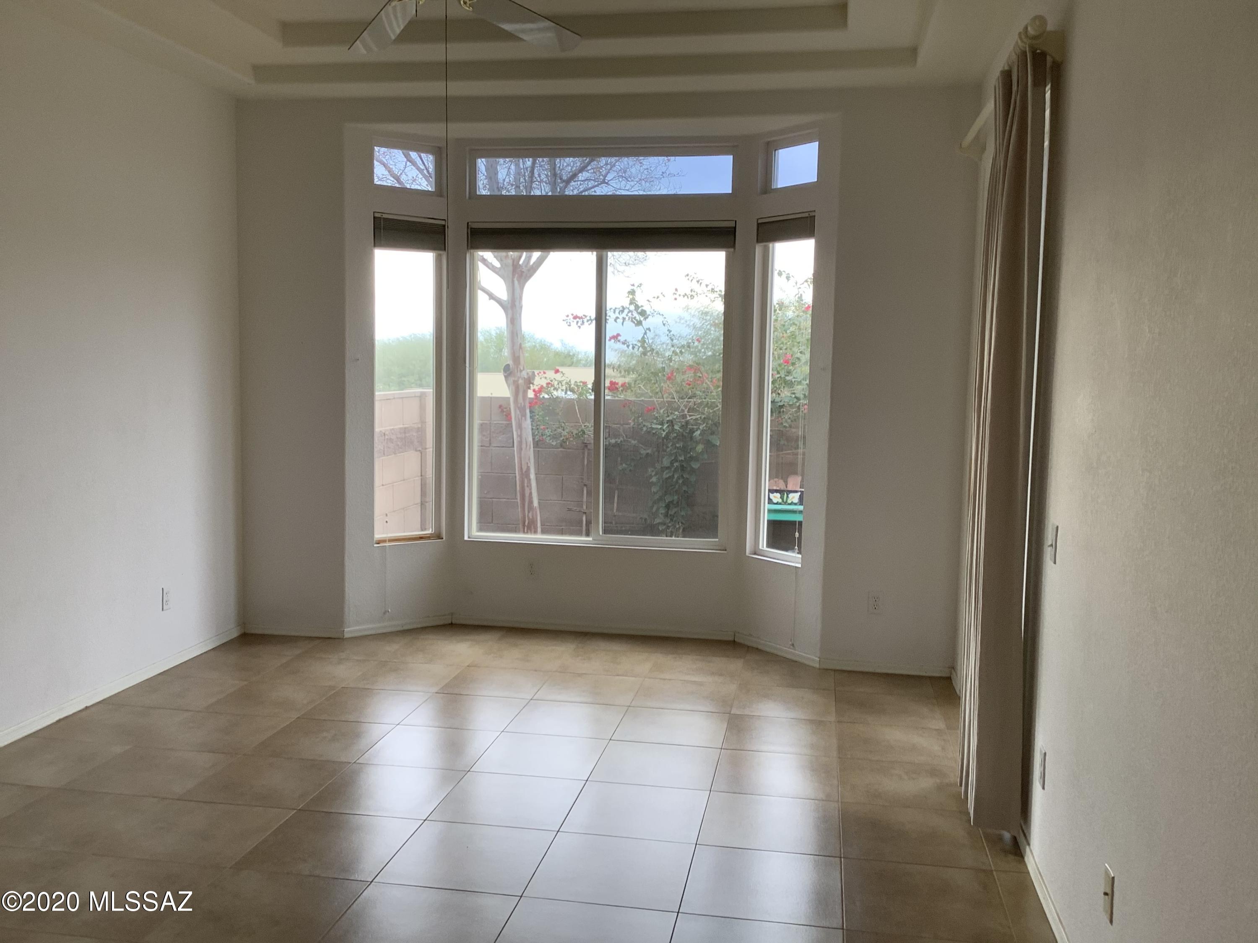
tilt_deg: -6.0
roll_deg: -1.5
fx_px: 1127
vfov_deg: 45.4
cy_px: 472
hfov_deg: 58.4
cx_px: 629
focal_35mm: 31
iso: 50
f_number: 2.4
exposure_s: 1/120
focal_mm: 3.3
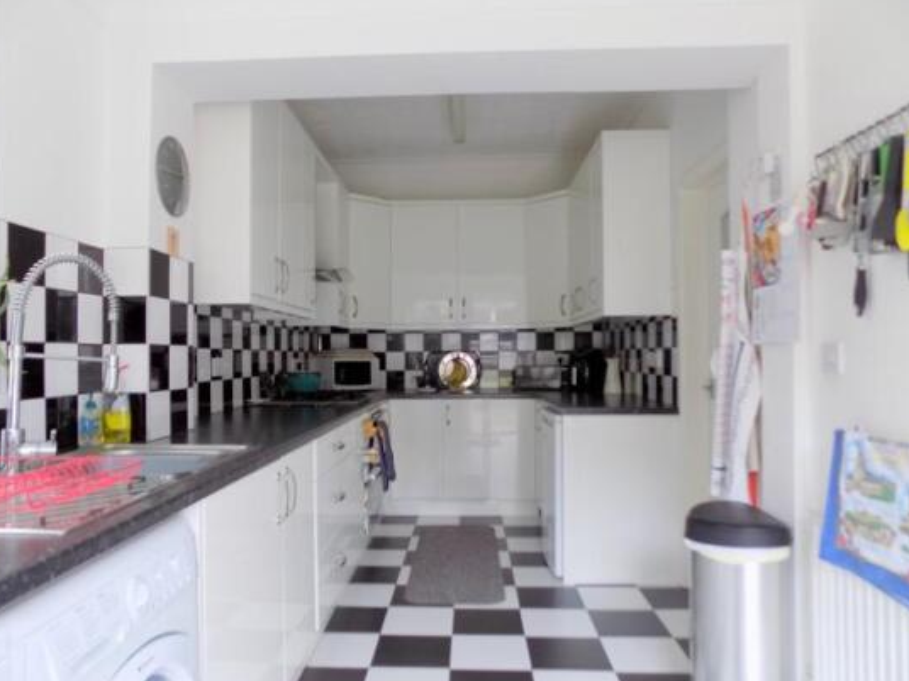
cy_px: 352
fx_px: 656
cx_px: 418
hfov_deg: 69.3
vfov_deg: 54.9
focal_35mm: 25
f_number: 3.1
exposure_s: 1/30
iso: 80
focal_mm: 4
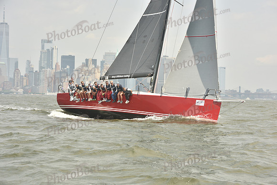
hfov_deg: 23.9
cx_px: 138
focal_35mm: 85
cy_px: 92
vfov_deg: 16.1
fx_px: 654
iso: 250
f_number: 7.1
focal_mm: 85
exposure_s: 1/800
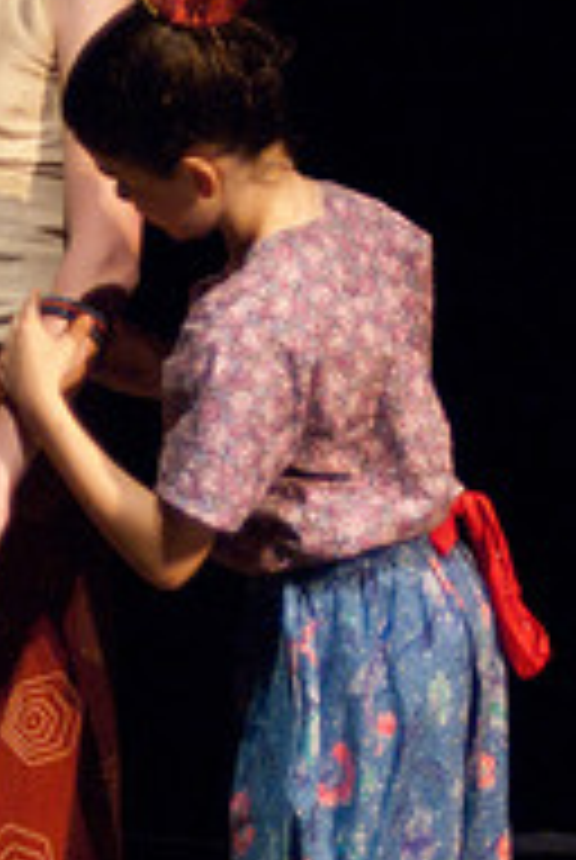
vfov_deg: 10.0
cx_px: 38
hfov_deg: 6.7
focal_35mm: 205
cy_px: 473
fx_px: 4902
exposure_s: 1/100
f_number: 2.8
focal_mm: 58
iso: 1600
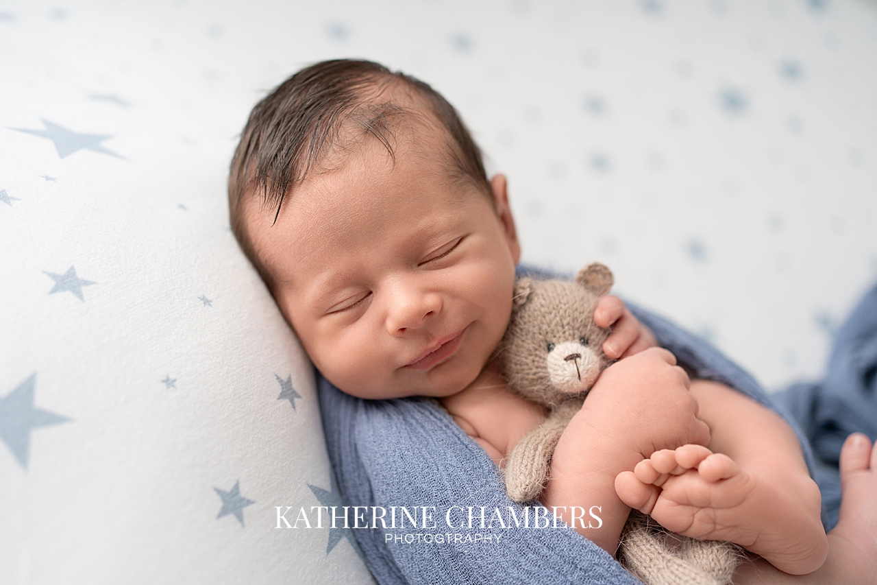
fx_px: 852
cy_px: 292
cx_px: 438
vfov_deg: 37.8
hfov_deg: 54.4
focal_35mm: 35
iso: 125
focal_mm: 35
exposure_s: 1/160
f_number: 2.5
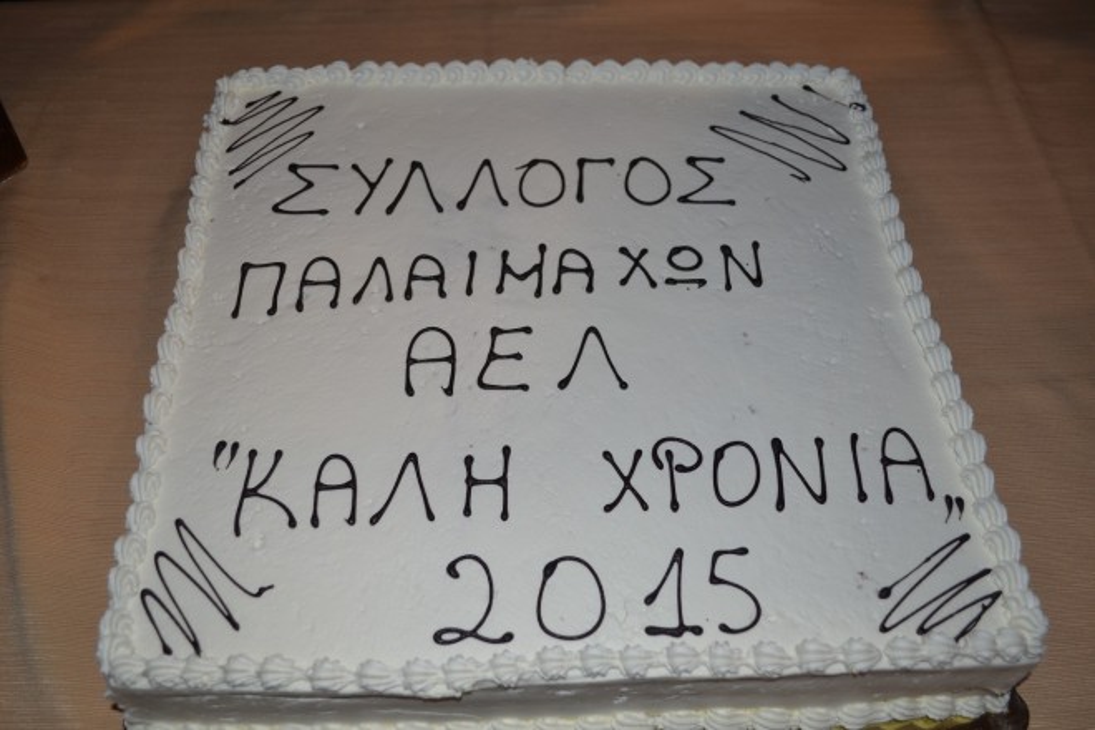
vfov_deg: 43.6
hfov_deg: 61.9
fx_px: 912
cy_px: 365
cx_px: 548
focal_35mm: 30
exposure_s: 1/60
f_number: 3.8
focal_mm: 20
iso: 200
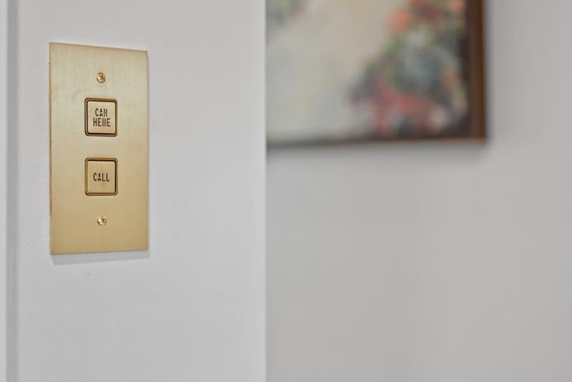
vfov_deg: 21.3
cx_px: 253
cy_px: 189
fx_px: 1017
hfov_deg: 31.4
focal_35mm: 64
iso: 400
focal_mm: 50
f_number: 1.8
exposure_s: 1/30
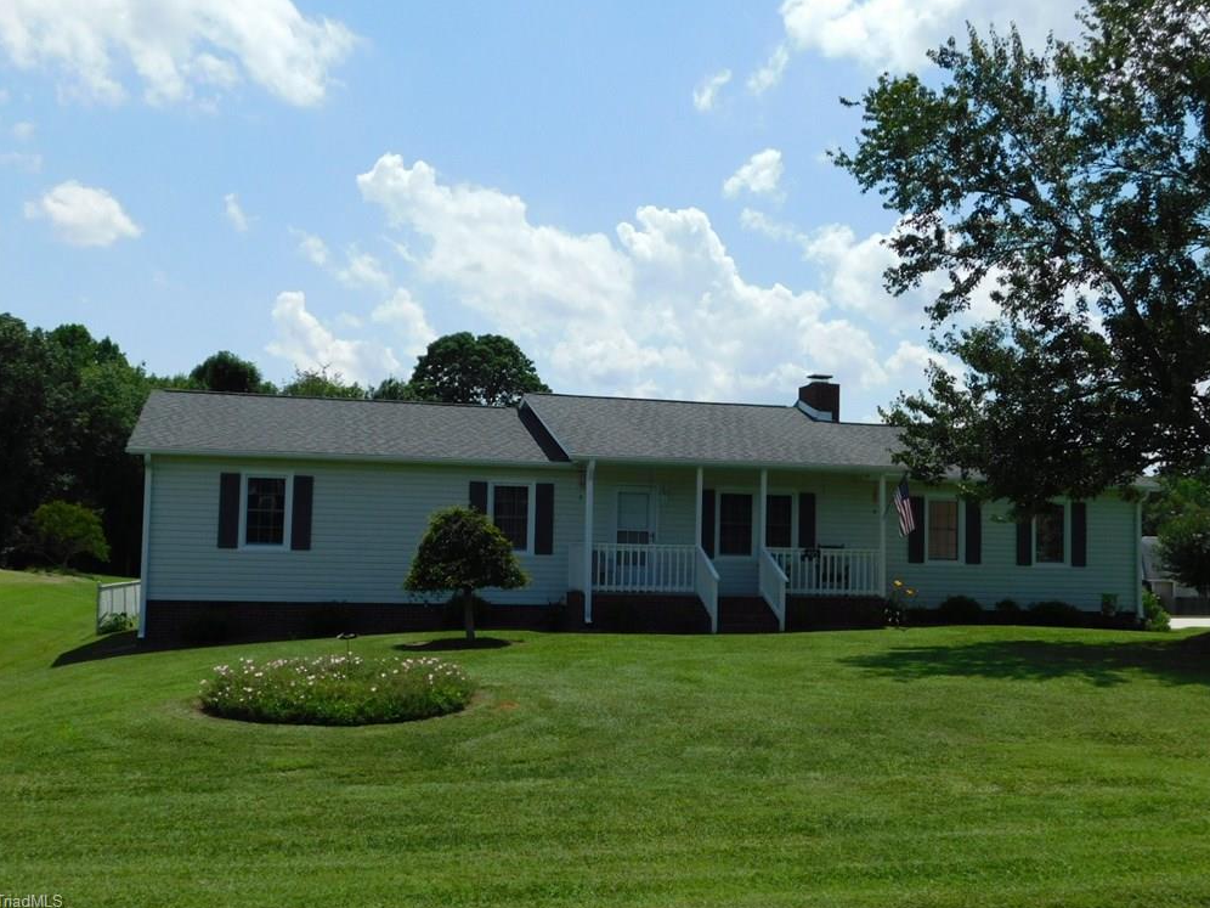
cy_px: 446
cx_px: 598
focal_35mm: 37
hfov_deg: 50.1
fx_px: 1293
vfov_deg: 38.7
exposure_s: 1/500
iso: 125
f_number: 7
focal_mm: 6.3
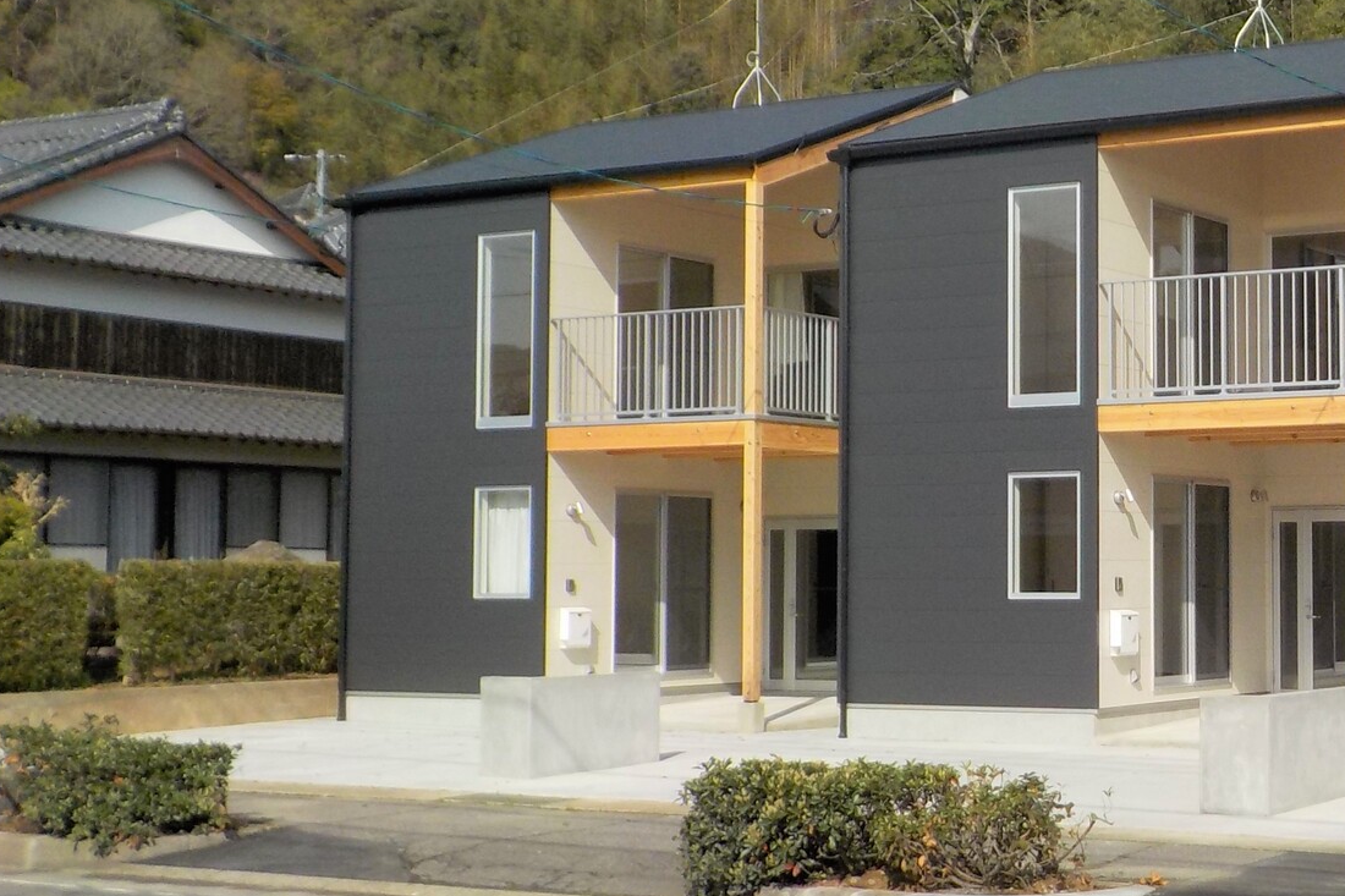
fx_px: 2204
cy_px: 450
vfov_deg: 23.0
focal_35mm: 59
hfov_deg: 32.3
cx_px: 1198
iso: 125
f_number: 3.3
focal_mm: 4.1
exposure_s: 1/1600
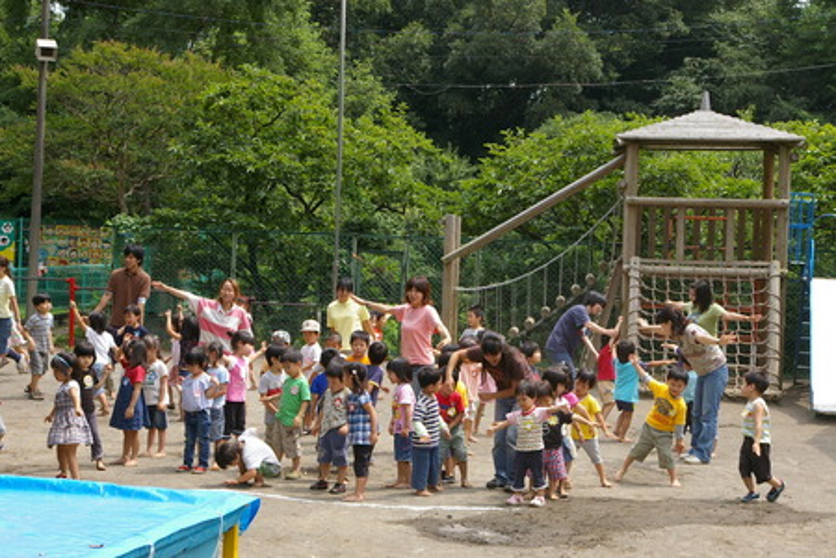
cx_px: 418
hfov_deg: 27.0
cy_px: 279
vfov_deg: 18.2
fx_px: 1742
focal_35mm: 75
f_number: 9.5
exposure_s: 1/250
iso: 400
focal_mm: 50
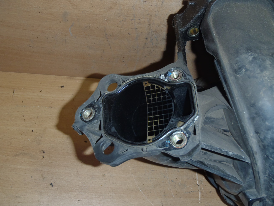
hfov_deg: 49.0
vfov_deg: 37.7
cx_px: 137
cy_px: 103
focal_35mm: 38
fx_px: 301
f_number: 4.6
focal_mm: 6.83
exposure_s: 1/40
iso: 100
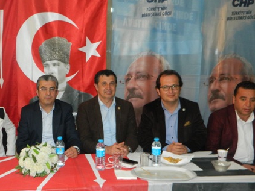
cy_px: 108
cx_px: 65
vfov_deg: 30.9
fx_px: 346
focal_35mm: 47
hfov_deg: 39.4
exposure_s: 1/40
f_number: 3.2
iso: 200
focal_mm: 5.6
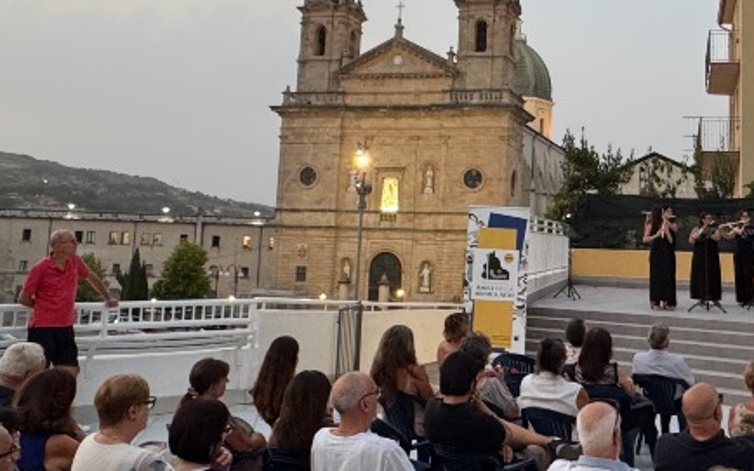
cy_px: 137
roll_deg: -2.0
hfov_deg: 47.3
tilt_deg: +7.2
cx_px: 511
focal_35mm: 41
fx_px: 842
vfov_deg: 30.9
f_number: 2.2
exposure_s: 1/50
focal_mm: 2.22
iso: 250
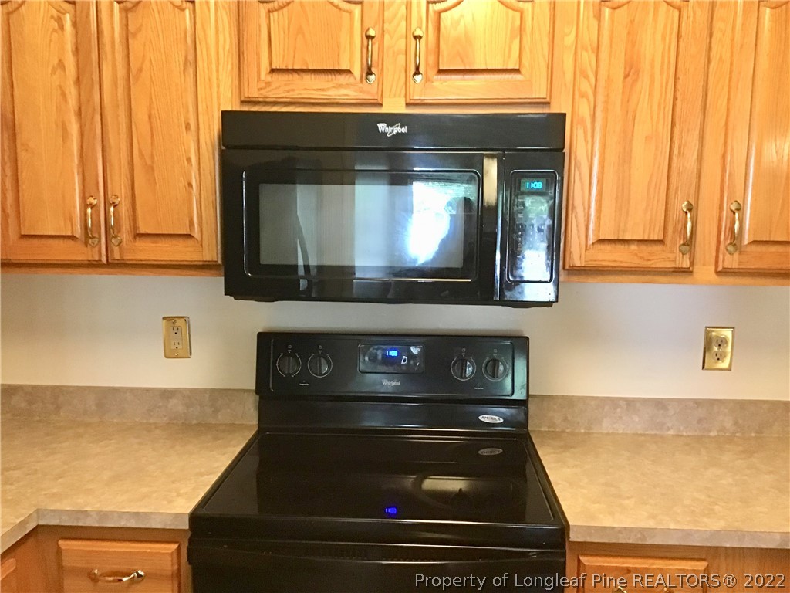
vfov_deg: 45.4
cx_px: 395
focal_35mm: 31
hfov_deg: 58.4
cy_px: 296
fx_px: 707
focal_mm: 3.3
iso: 200
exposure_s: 1/17
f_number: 2.4
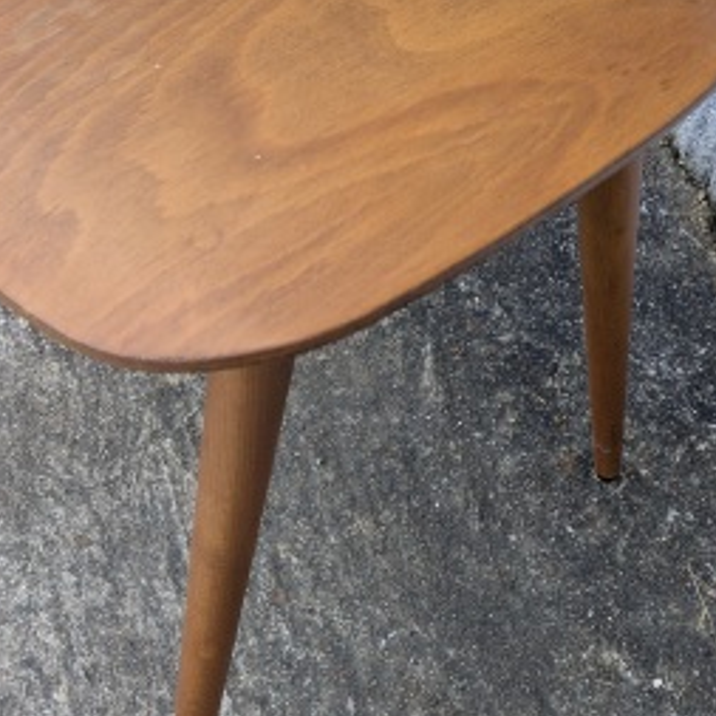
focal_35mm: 56
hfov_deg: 30.4
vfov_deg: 30.1
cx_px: 272
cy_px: 535
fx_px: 1310
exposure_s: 1/423
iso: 157
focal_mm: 5.43
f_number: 1.89
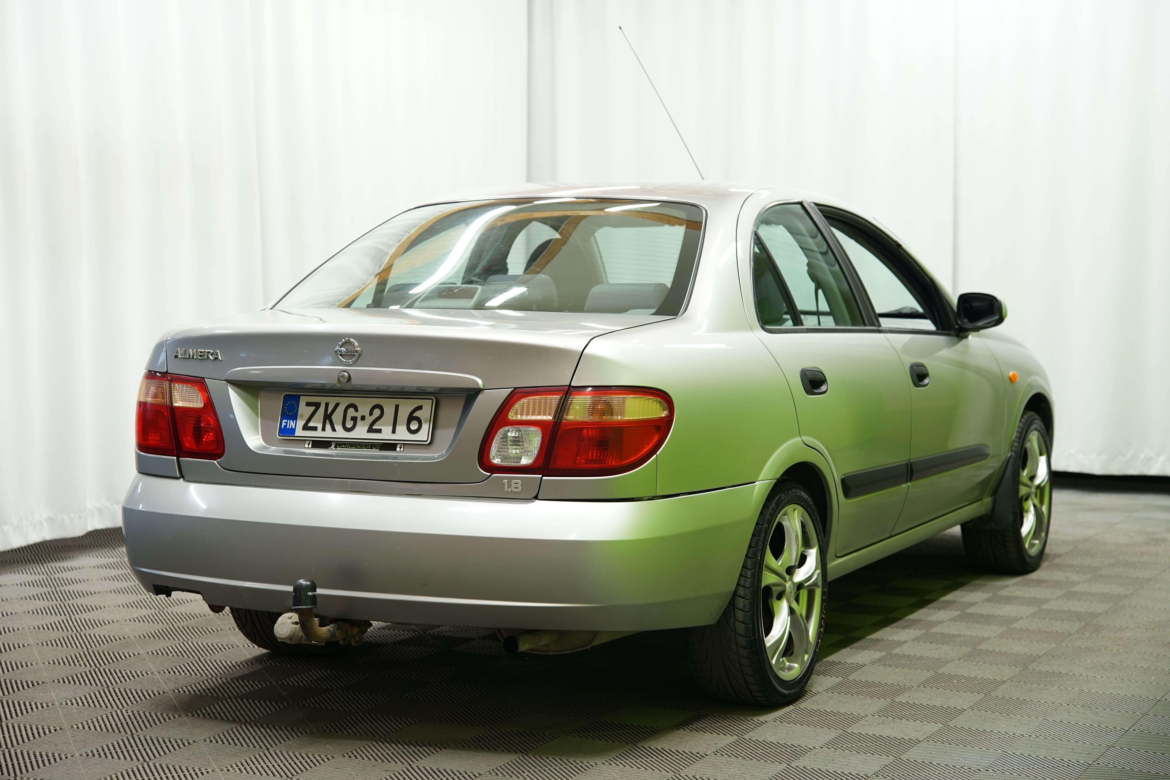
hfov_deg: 30.5
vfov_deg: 20.6
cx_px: 585
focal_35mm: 66
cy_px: 390
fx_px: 2145
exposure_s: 1/20
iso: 500
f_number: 4.5
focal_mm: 66
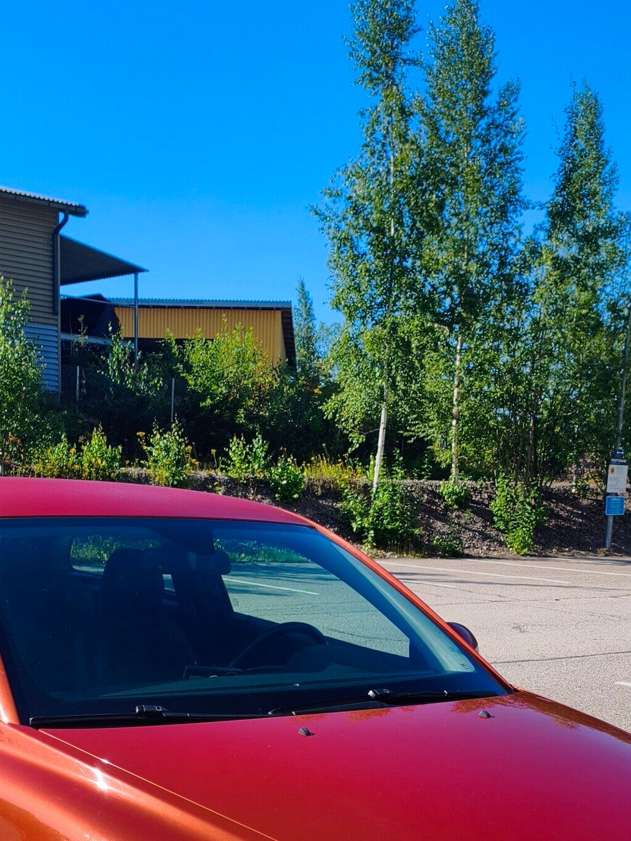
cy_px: 760
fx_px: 1215
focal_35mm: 50
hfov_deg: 29.0
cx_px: 246
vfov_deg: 35.8
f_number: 1.5
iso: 80
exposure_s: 1/2771
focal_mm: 4.94
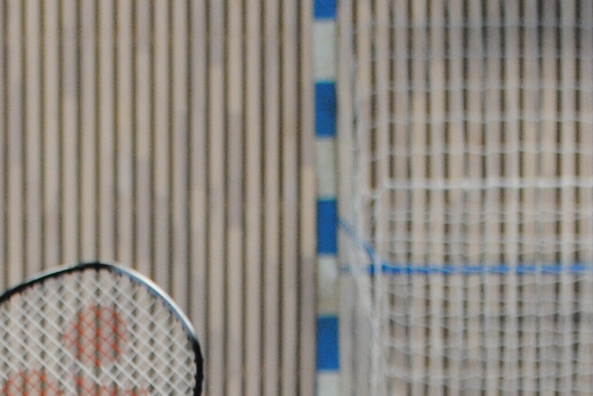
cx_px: 258
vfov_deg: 6.4
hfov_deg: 10.2
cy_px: 991
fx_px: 3330
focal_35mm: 202
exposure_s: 1/30
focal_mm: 26
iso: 320
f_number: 4.2
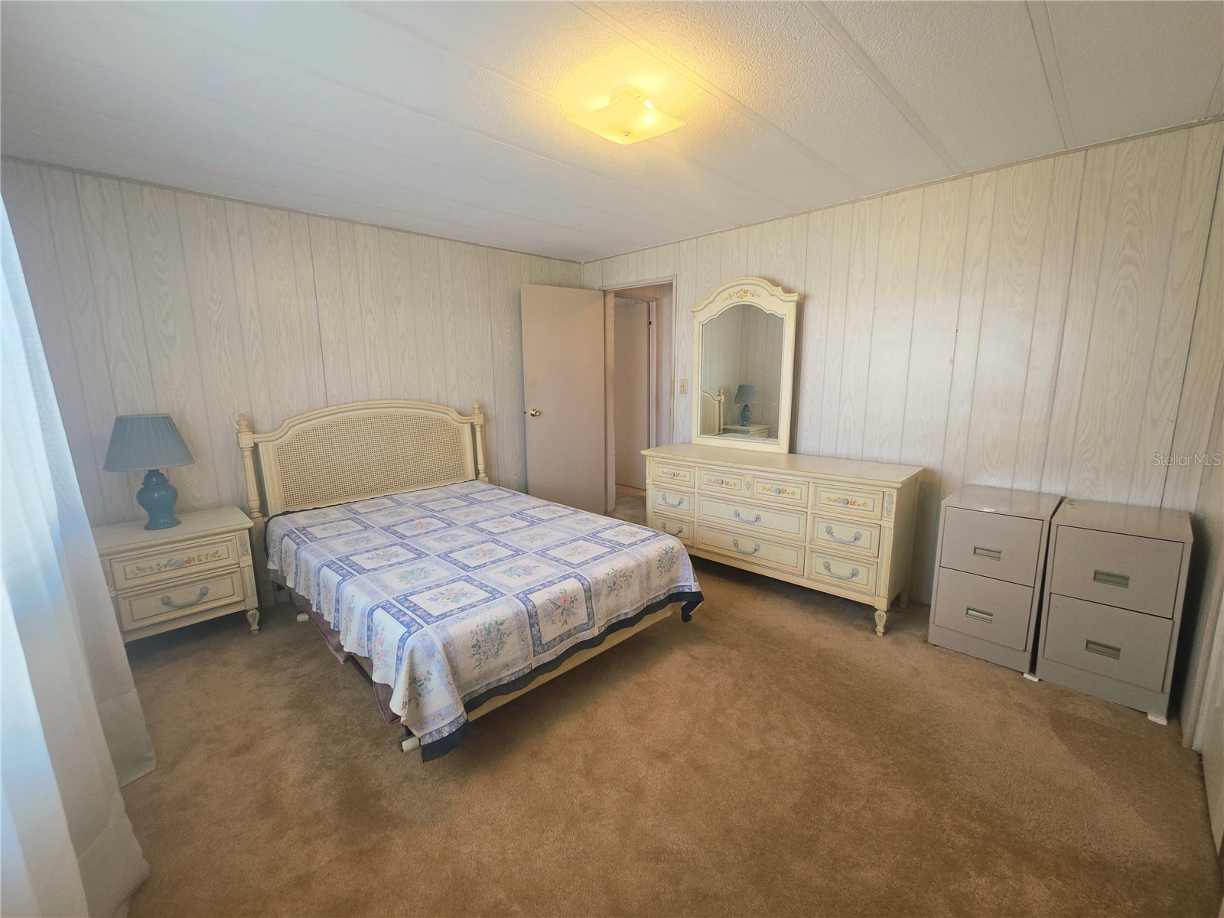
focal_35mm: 13
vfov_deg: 89.9
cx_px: 612
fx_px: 460
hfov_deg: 106.2
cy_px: 459
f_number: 2.2
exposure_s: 1/60
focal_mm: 2.2
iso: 80
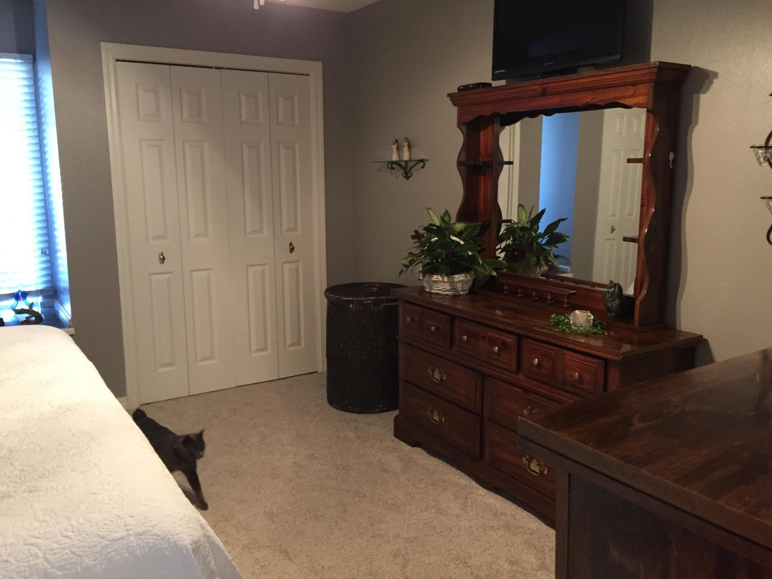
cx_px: 395
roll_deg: -0.4
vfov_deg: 46.8
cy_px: 281
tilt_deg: -8.7
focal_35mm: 30
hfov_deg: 60.0
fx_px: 669
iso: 250
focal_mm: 4.15
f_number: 2.2
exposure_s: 1/15
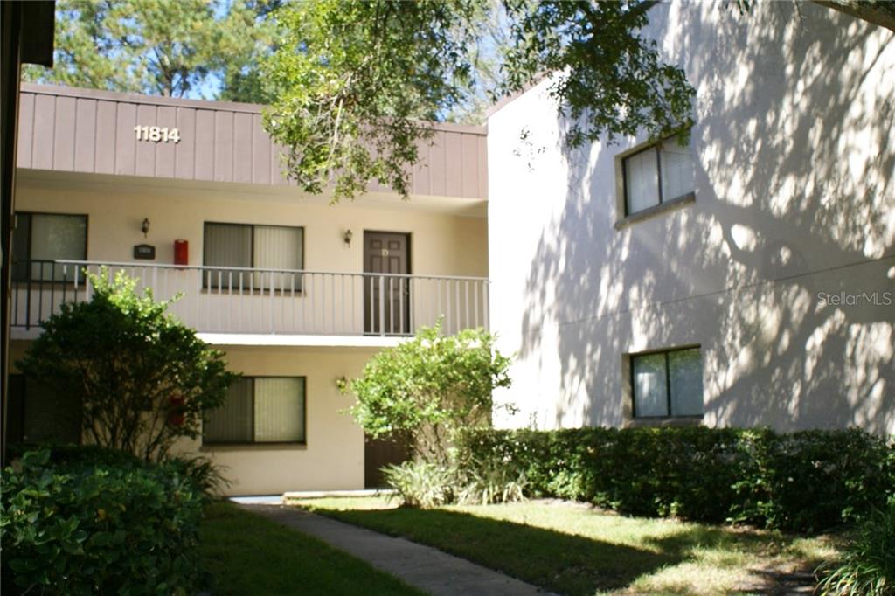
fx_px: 969
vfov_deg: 34.2
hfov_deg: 49.6
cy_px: 298
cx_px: 448
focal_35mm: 39
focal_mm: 26
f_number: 8
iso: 100
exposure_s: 1/100
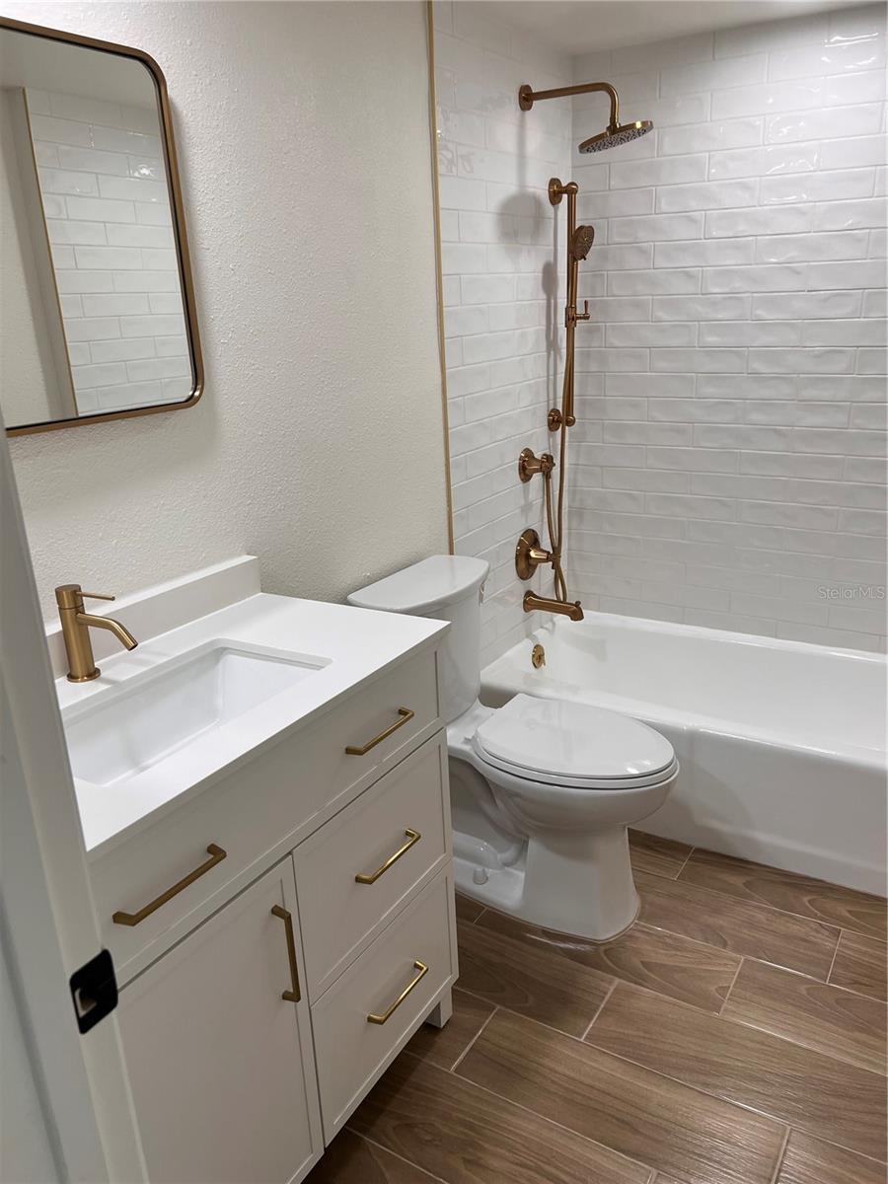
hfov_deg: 53.1
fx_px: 889
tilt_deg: -17.4
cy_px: 592
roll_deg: +1.7
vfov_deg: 67.3
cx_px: 444
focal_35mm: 26
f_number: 1.5
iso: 50
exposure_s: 1/120
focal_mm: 5.7
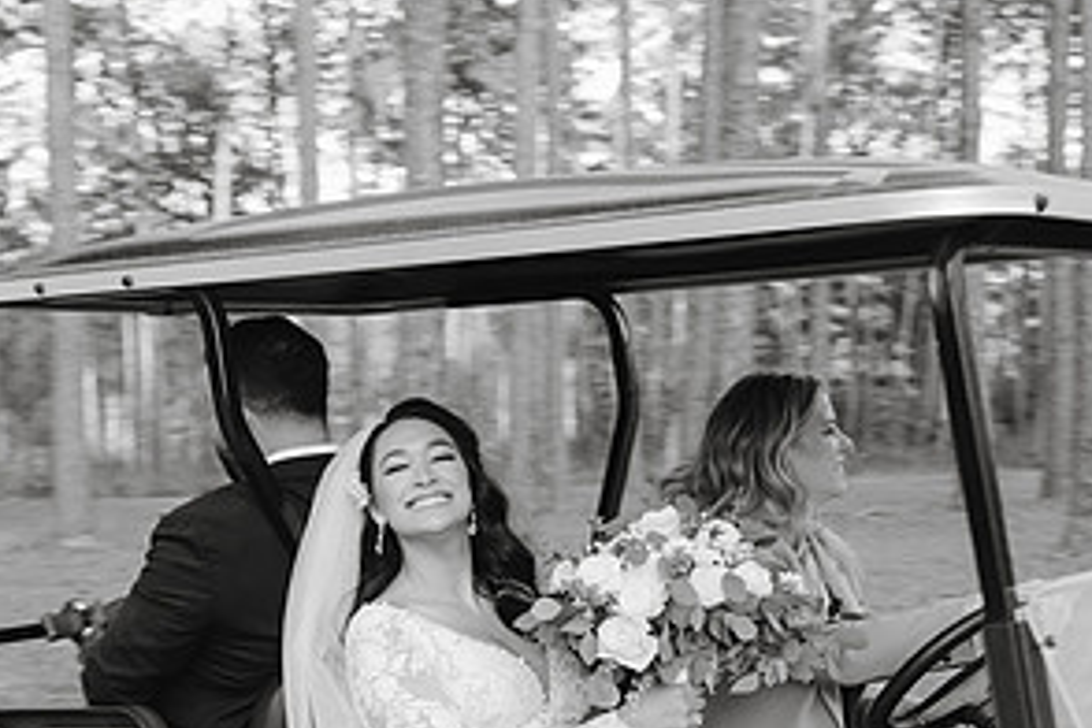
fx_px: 2093
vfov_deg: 19.5
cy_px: 604
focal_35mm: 69
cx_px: 553
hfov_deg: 29.2
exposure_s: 1/100
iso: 400
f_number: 5.6
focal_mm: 35
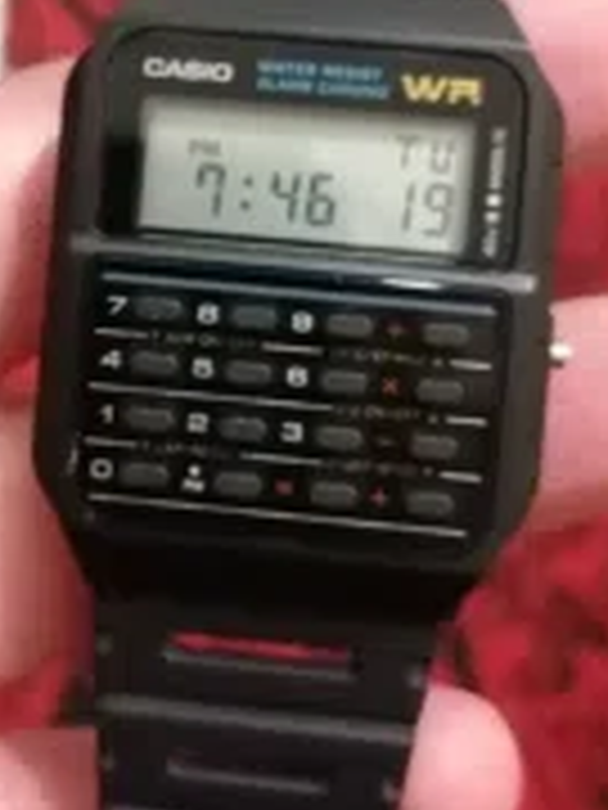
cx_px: 158
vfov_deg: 32.1
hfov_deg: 24.2
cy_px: 333
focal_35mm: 60
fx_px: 1405
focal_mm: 4.75
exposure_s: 1/16.7
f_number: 1.8
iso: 1600
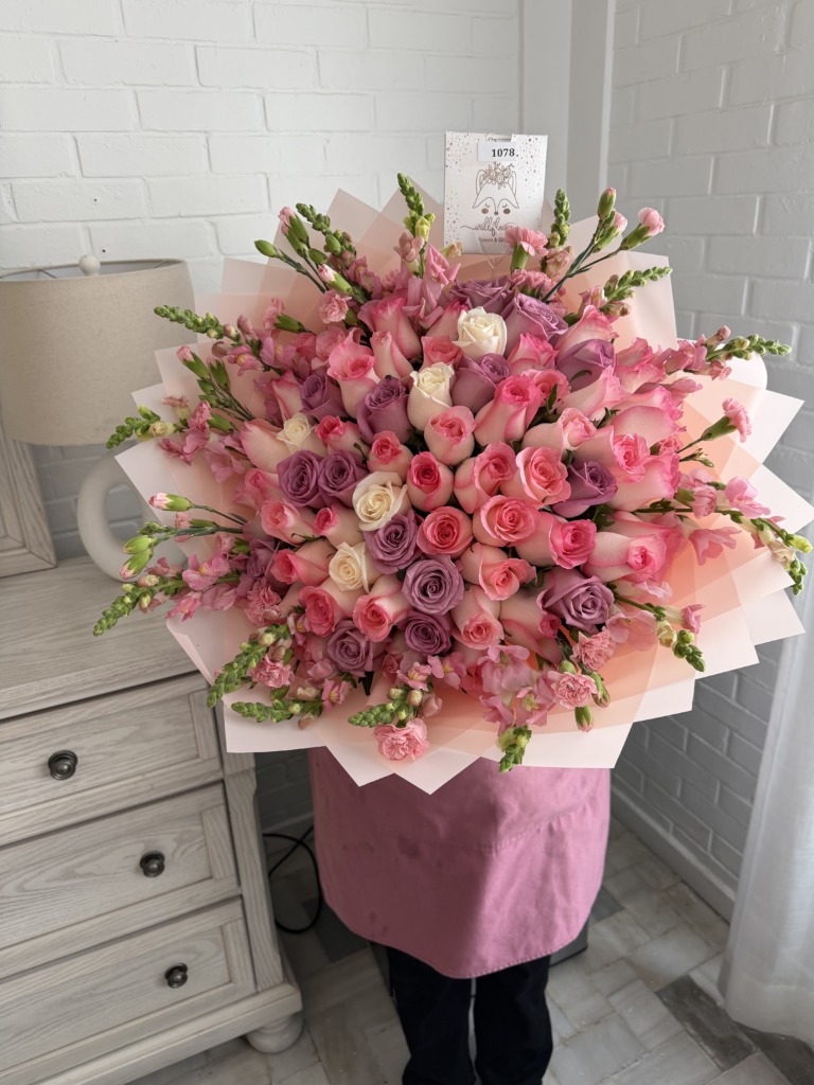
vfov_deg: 71.6
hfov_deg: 56.8
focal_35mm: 24
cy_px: 542
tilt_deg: -22.8
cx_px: 407
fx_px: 752
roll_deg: +1.8
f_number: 1.78
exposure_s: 1/121
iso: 125
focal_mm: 6.76
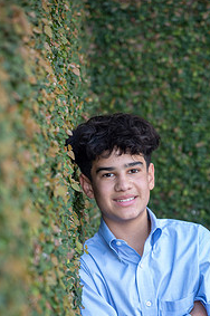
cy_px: 237
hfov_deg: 7.2
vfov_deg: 10.8
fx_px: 1675
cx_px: 133
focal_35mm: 191
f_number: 4
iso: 640
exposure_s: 1/250
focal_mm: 120
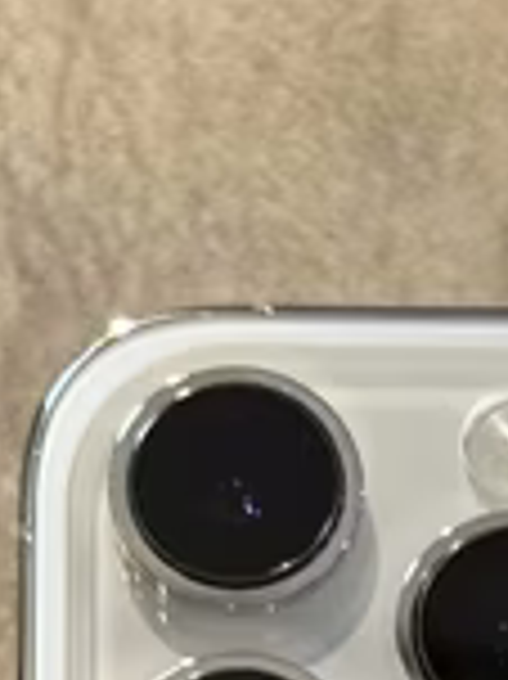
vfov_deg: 9.2
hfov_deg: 7.3
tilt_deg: +13.5
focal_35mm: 203
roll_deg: -3.6
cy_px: 1283
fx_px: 3978
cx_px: 548
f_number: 1.78
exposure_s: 1/100
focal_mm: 6.76
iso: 80
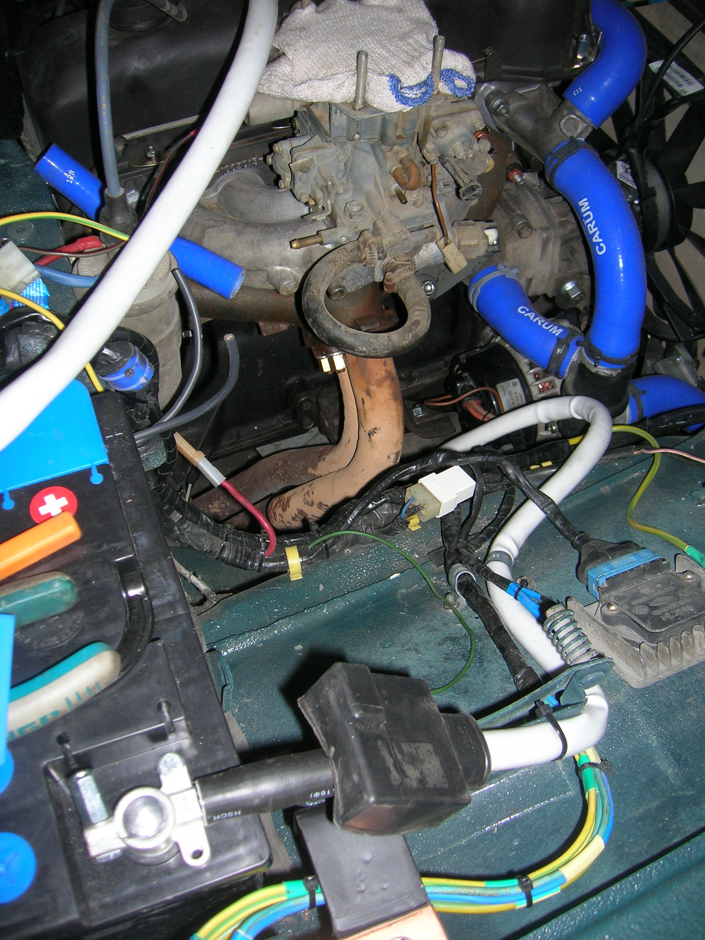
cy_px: 470
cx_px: 352
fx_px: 923
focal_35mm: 34
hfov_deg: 41.8
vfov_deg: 54.0
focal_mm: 5.7
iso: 50
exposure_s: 1/60.1
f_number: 2.9
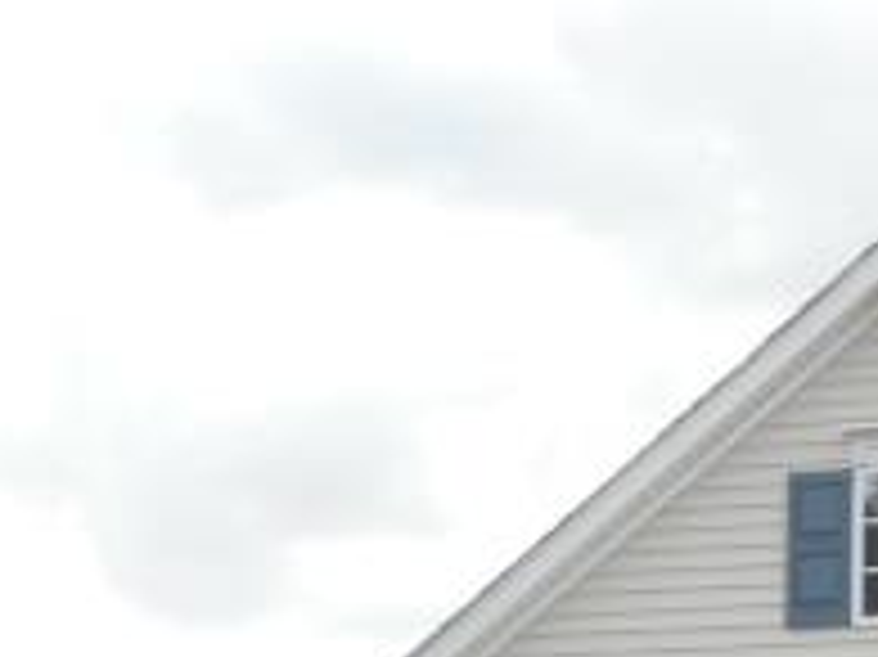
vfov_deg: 8.2
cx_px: 1346
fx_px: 4487
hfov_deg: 10.7
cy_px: 927
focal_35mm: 177
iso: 80
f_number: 4.8
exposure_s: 1/200
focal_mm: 9.8
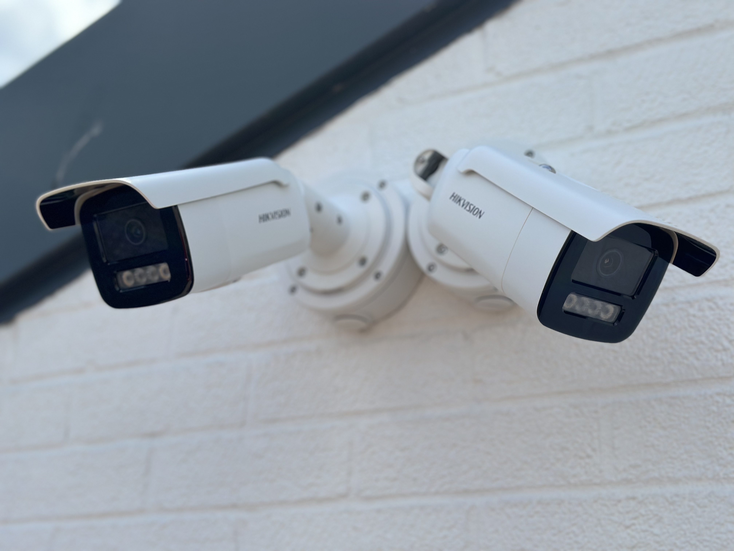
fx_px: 1018
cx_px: 367
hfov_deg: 39.7
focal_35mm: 48
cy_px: 276
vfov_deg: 30.3
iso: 100
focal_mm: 6.86
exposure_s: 1/5882
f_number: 1.78
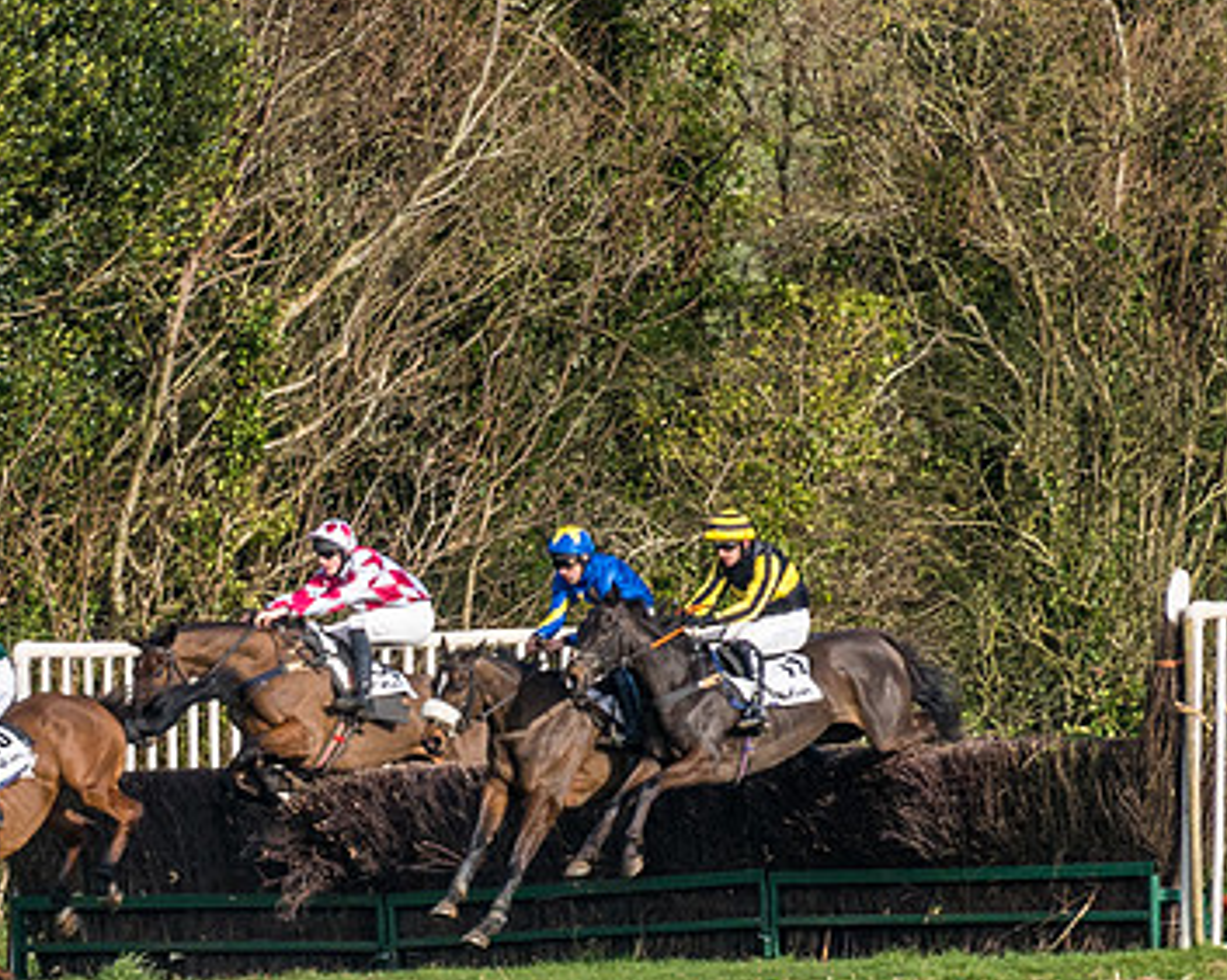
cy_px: 884
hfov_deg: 1.3
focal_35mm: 1474
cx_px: 124
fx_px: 53498
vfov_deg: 1.0
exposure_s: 1/800
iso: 200
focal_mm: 280
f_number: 5.6
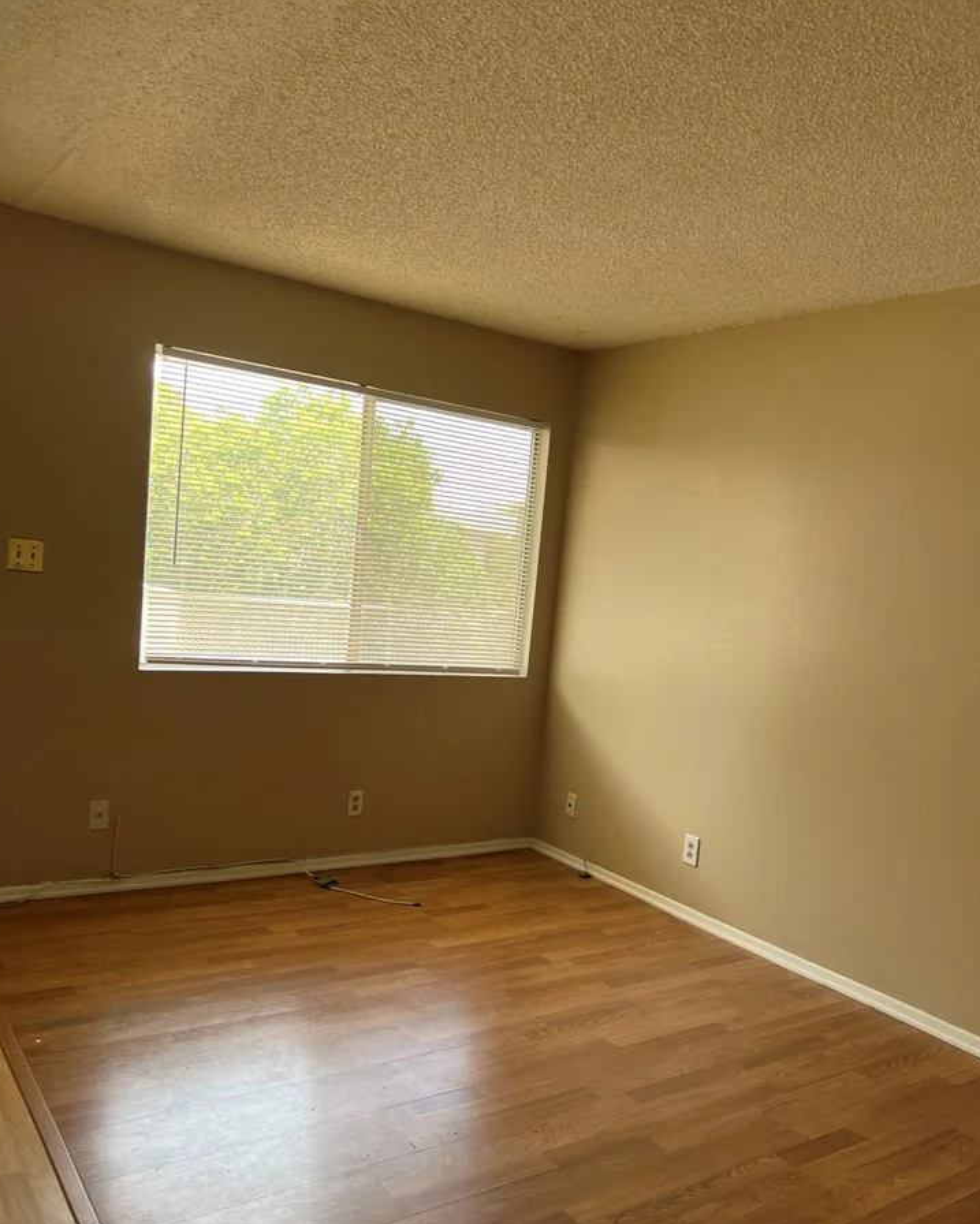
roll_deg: -3.7
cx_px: 503
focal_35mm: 29
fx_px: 1051
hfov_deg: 50.0
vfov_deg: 60.3
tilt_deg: -6.8
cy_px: 684
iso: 64
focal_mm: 5.7
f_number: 1.5
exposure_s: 1/166
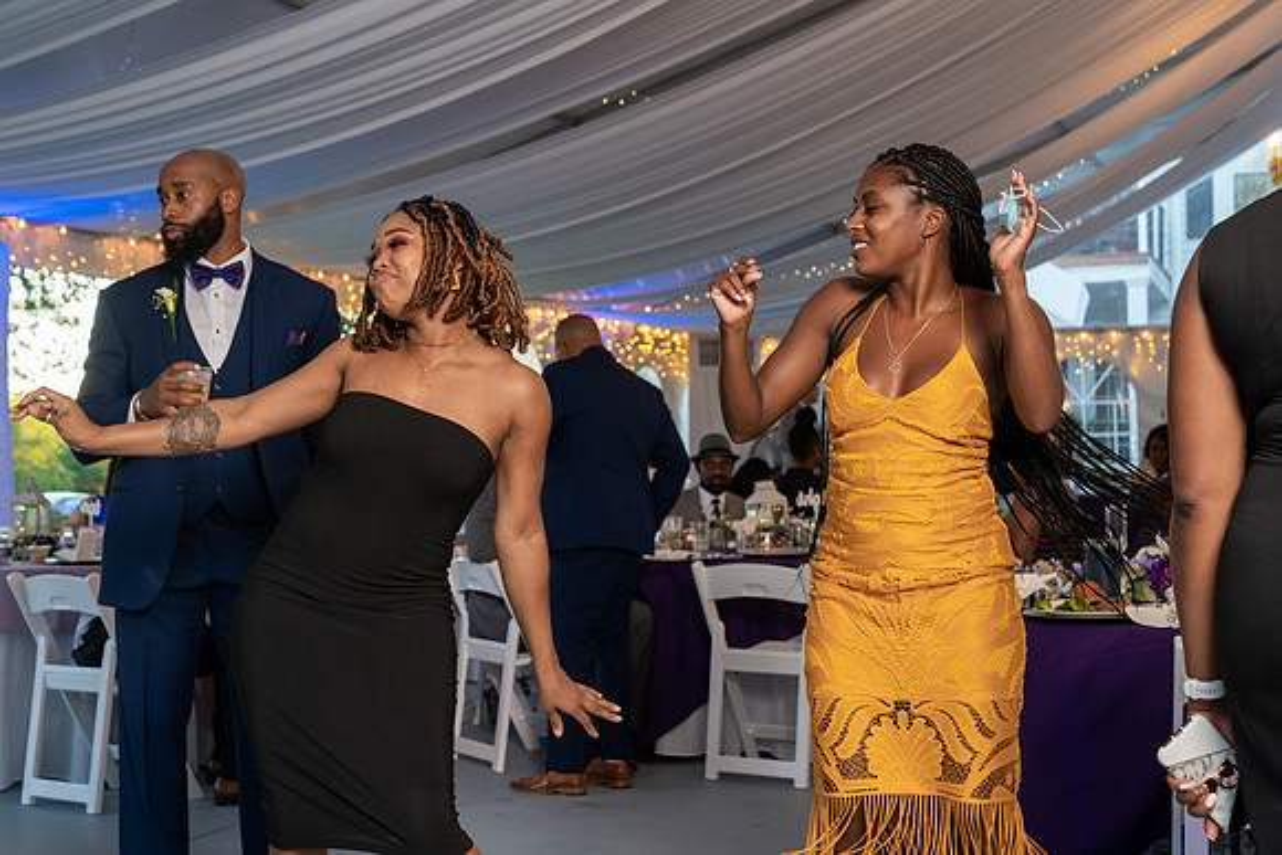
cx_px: 672
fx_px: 1947
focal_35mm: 55
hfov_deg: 36.4
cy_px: 408
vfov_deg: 24.8
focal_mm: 52
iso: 2000
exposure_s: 1/200
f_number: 5.6
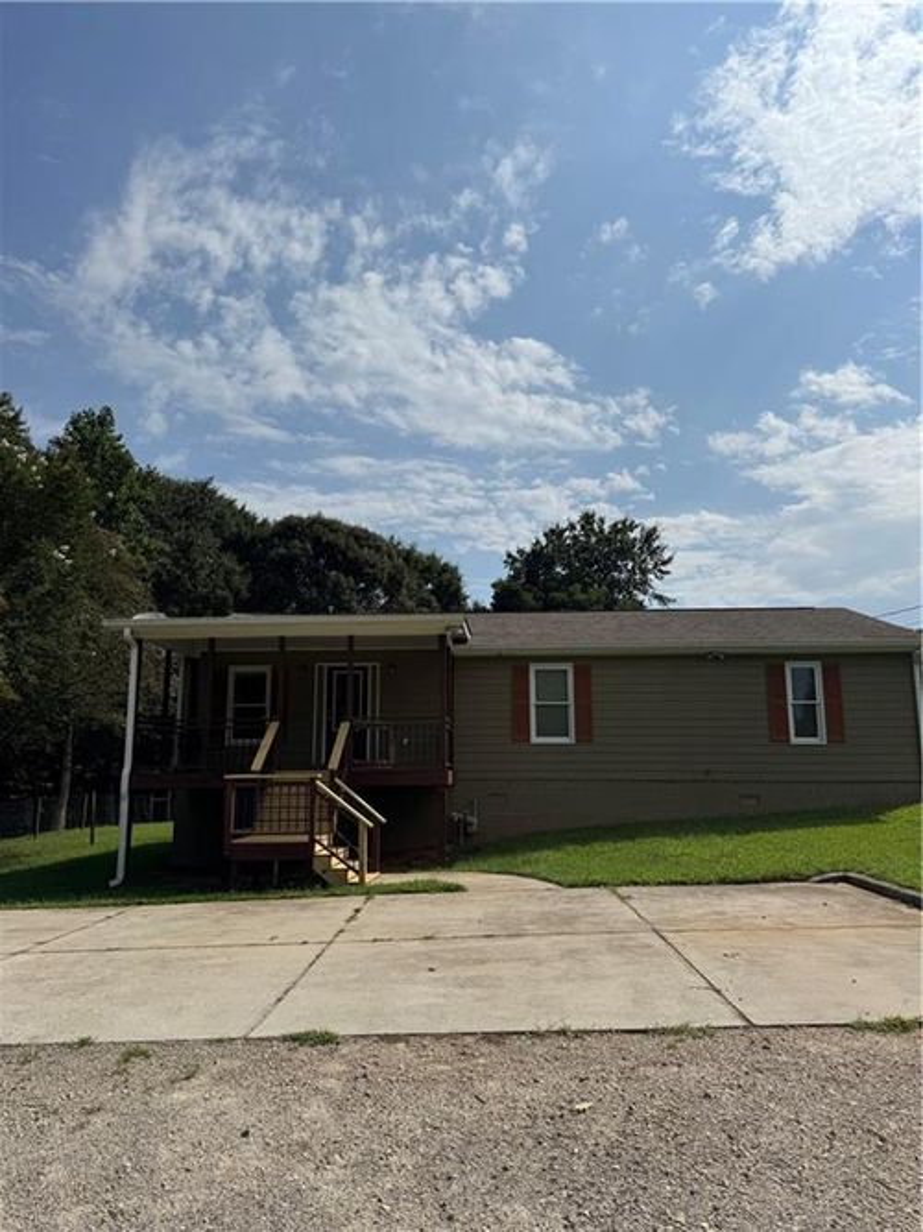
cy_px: 616
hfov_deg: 56.8
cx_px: 462
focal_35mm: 24
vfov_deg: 71.6
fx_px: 854
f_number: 1.78
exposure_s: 1/20000
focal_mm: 6.76
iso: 50
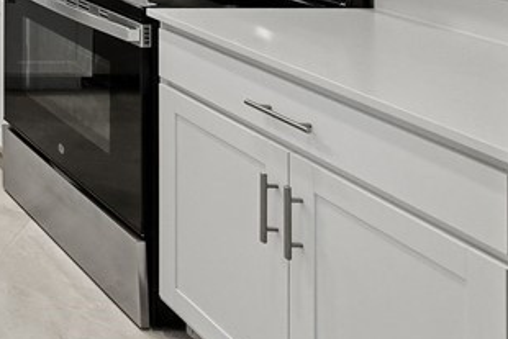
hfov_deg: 24.2
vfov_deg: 22.2
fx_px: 692
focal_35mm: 49
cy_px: -186
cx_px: -352
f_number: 7.1
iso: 1600
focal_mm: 14
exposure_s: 1/400
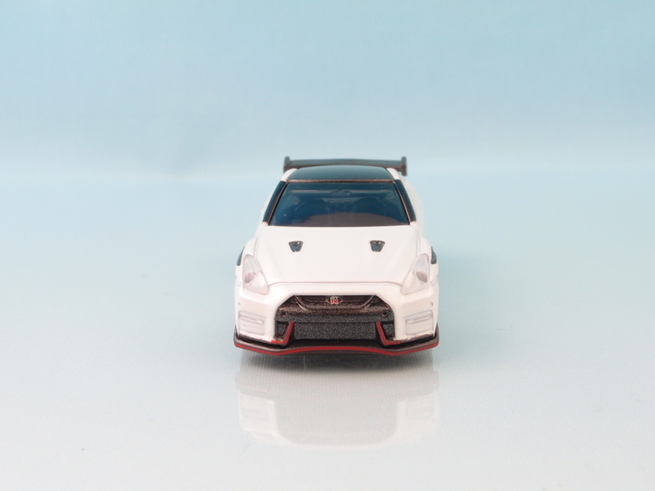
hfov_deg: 38.2
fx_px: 946
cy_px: 246
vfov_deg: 29.1
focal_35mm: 50
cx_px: 328
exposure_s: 1
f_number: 8
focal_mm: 10.83
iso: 100
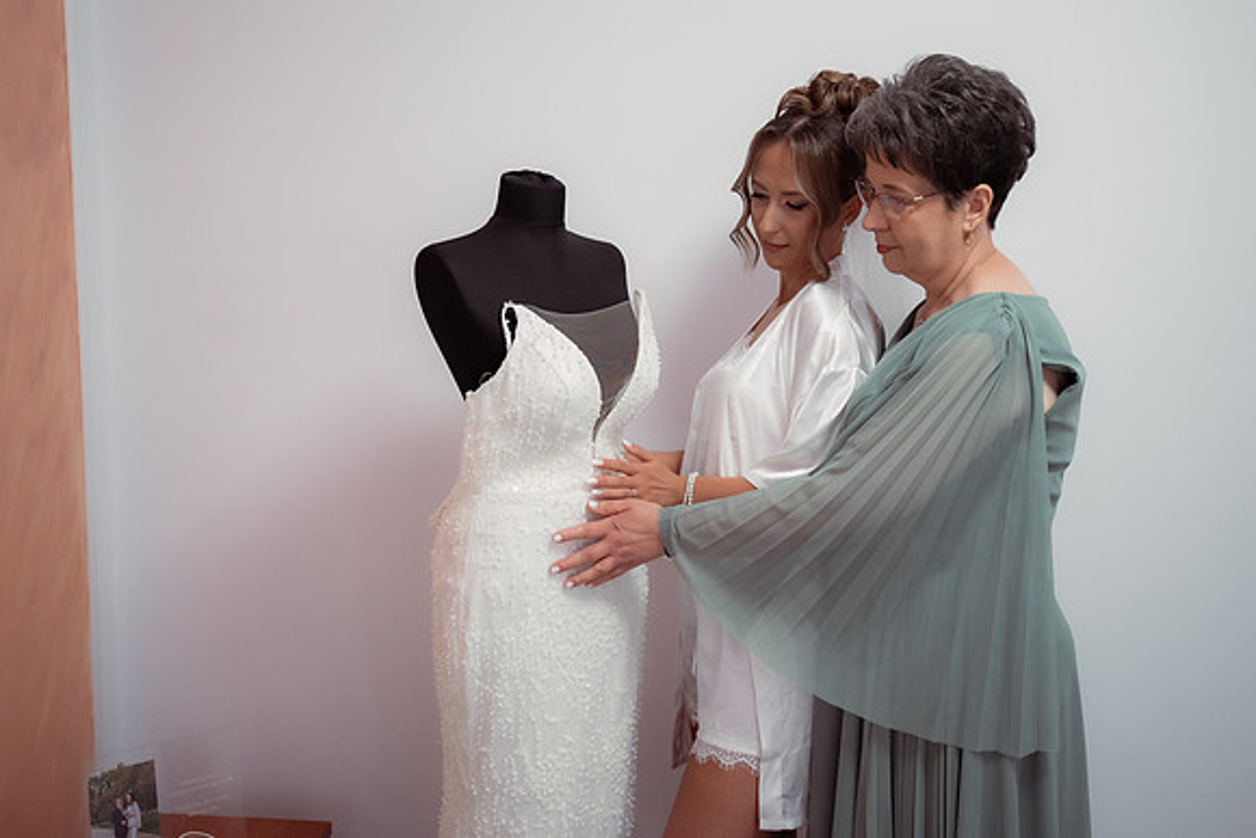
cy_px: 367
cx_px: 628
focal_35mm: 36
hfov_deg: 53.5
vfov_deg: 37.1
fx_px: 1246
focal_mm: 30
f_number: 2.8
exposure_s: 1/640
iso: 1250
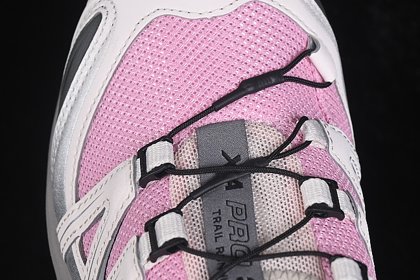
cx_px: 230
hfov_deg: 16.4
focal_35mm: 125
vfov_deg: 11.0
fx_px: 1458
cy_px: 125
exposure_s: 1/80
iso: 160
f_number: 7.1
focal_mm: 50
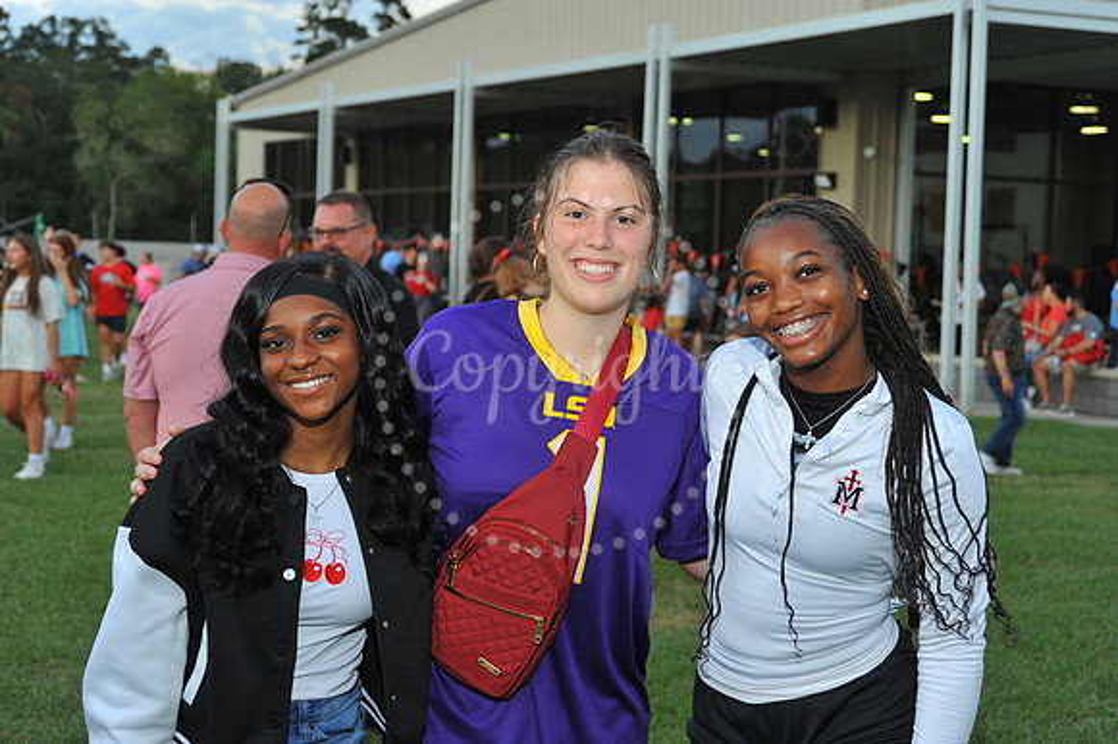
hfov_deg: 30.5
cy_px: 372
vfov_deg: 20.6
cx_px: 559
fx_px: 2048
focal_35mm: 66
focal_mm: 66
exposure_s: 1/60
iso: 800
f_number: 6.3
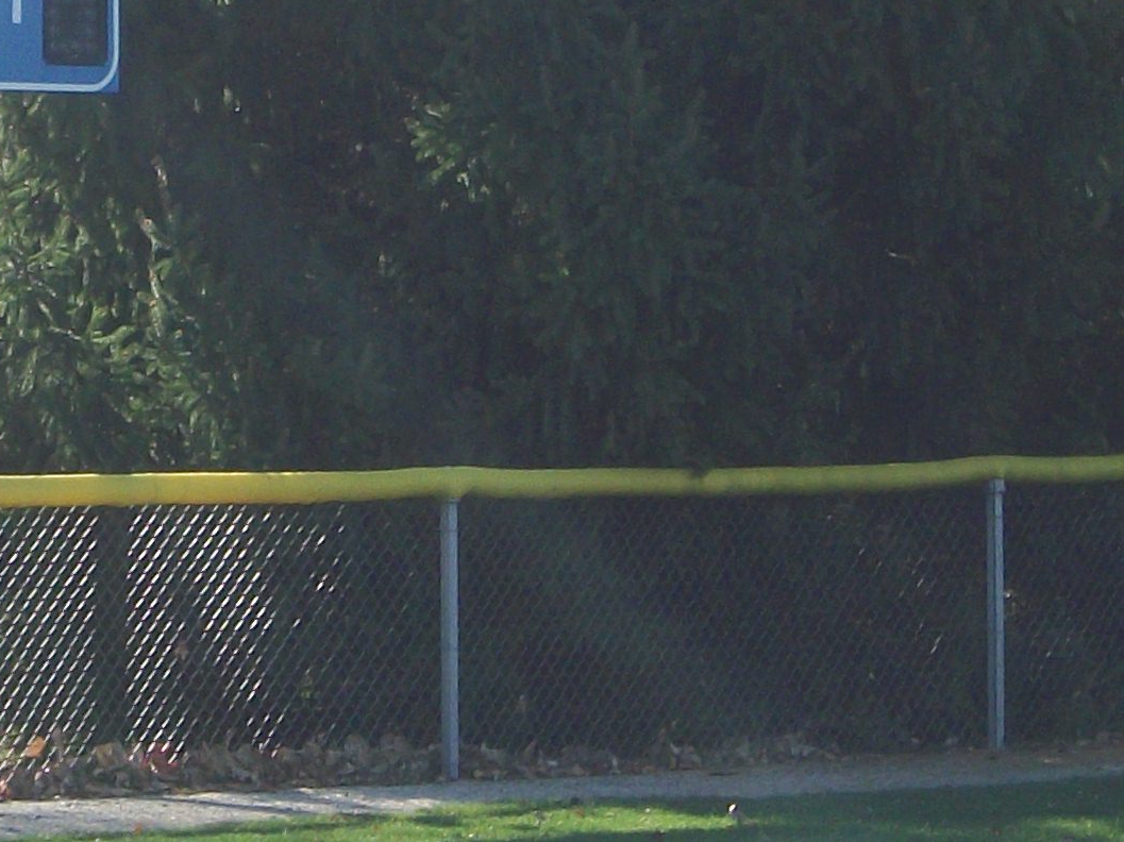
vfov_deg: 4.7
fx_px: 10322
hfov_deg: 6.2
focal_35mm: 318
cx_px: -32
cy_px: 204
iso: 80
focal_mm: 15.1
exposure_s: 1/200
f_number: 5.1
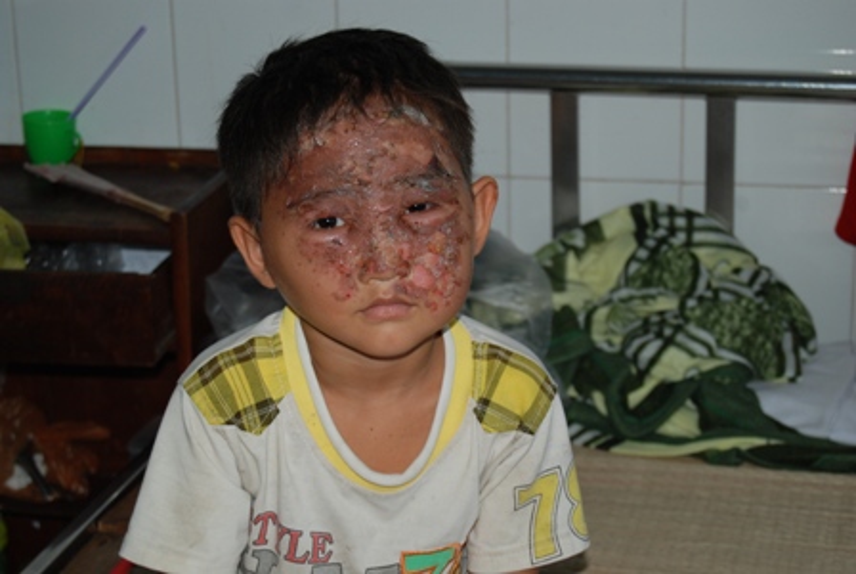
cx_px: 428
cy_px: 287
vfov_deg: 16.6
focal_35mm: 82
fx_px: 1964
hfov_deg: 24.6
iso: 200
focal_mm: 55
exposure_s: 1/60
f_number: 5.6
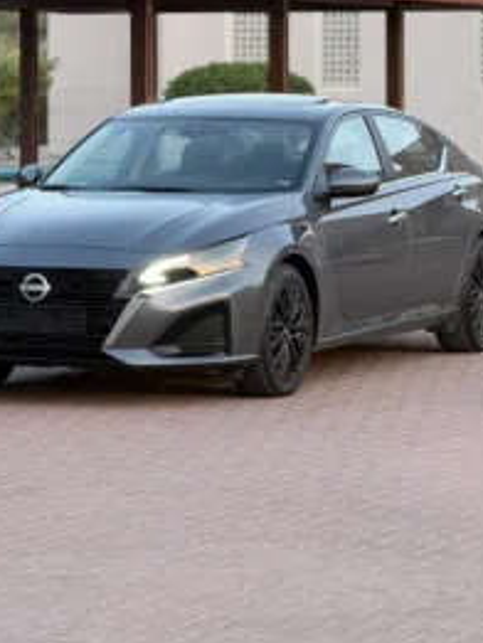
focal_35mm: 184
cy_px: 155
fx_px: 3420
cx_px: 200
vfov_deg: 10.7
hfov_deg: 8.1
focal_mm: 15.66
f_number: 2.8
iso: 100
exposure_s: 1/99
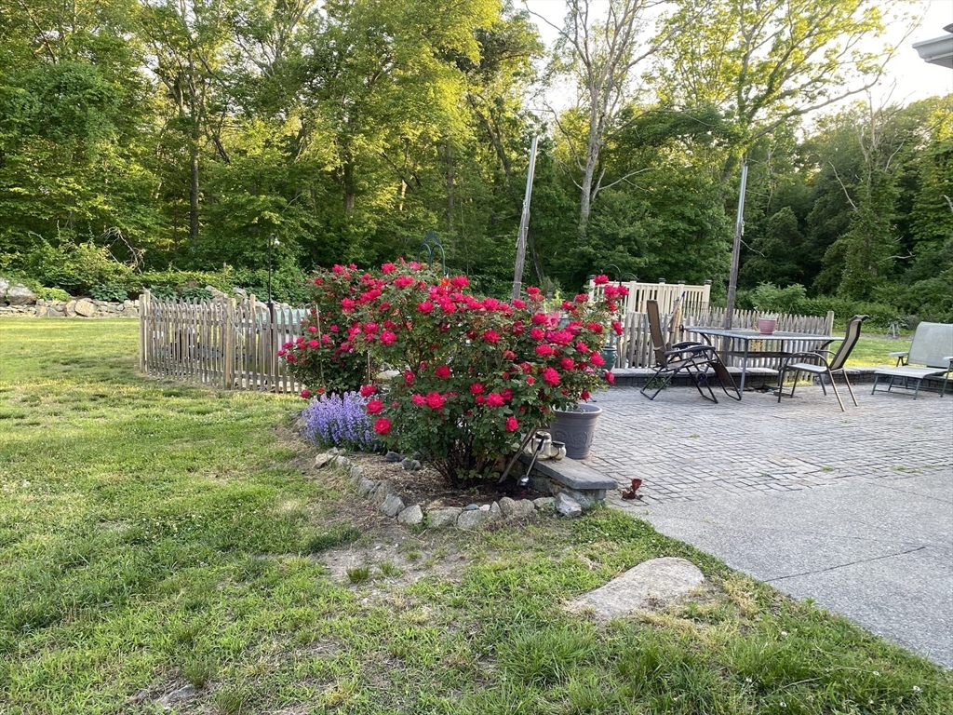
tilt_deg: -7.5
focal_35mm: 26
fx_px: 716
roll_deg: -3.6
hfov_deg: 67.3
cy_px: 358
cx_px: 476
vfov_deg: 53.1
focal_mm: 4.25
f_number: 1.8
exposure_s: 1/122
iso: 40
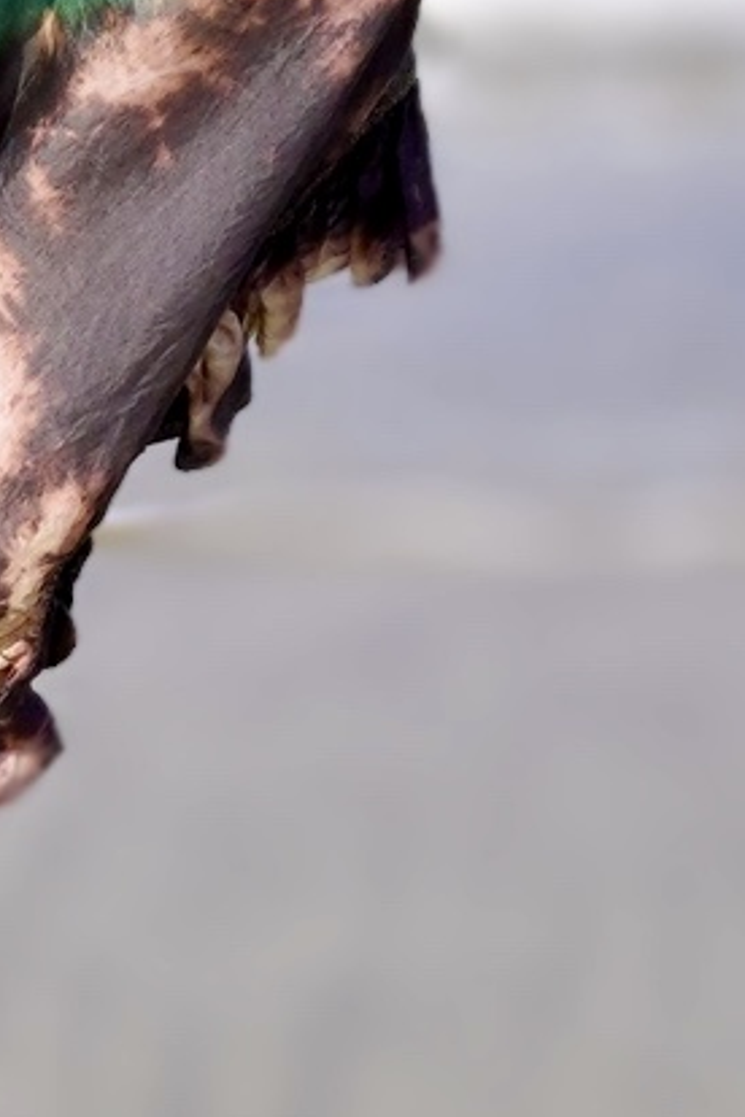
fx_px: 6614
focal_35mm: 213
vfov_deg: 9.6
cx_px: -900
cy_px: 1023
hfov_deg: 6.2
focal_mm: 23
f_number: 5
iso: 100
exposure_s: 1/800
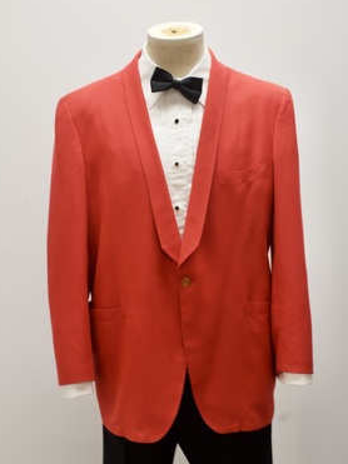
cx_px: 169
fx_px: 939
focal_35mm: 70
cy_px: 225
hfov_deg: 21.0
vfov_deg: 27.8
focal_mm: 40
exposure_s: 1/60
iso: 1600
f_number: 9
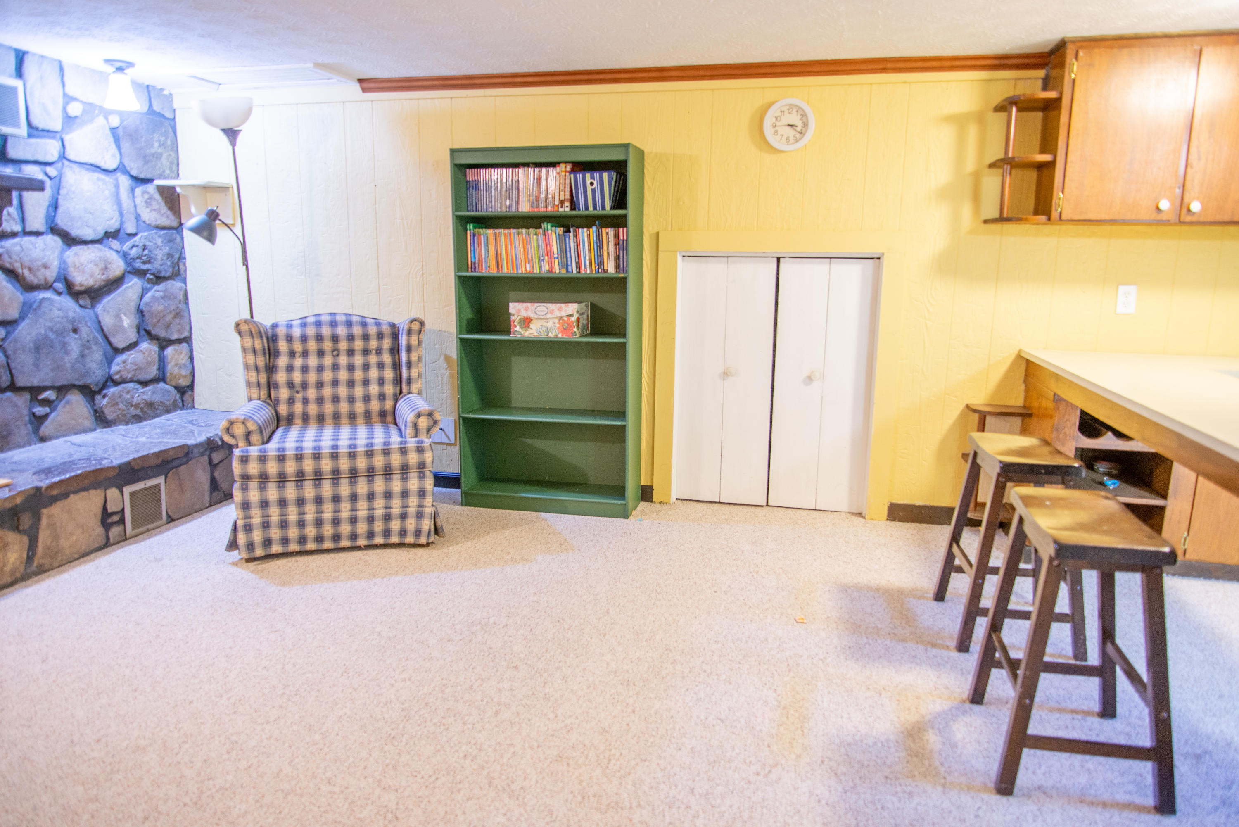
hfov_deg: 73.7
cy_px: 414
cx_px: 620
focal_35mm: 24
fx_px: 826
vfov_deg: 53.2
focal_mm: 24
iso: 400
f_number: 22
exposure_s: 1/8
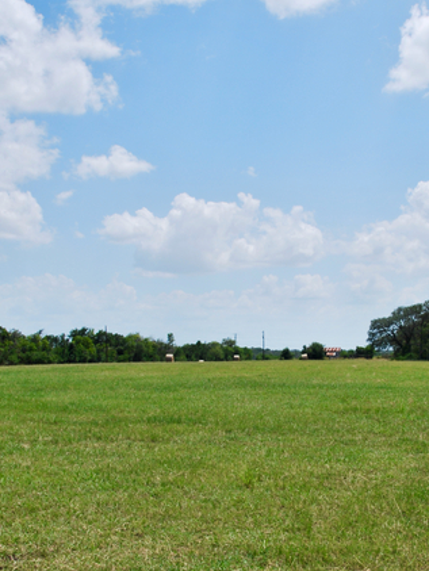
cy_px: 283
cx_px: 290
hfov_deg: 26.5
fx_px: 903
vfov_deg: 35.1
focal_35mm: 55
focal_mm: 25
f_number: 9
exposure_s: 1/320
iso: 100
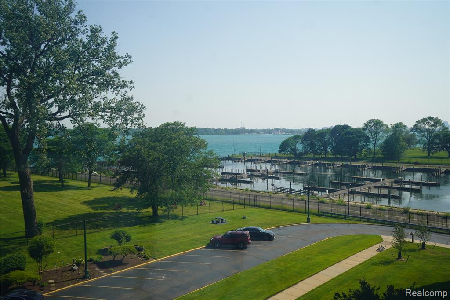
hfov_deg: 57.2
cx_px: 225
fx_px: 412
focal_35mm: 33
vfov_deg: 39.9
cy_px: 150
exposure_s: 1/500
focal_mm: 33
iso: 100
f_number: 5
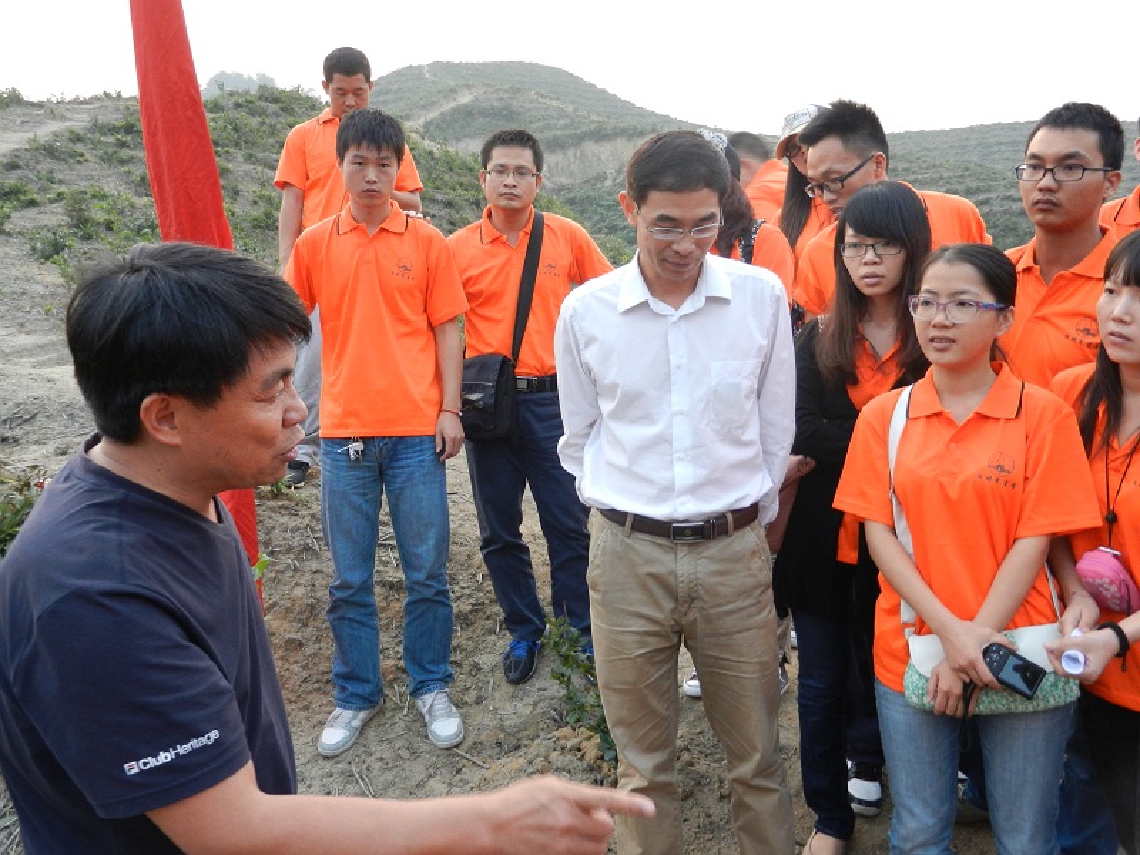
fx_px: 1087
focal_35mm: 33
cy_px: 428
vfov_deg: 42.9
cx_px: 570
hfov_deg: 55.4
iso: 250
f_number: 3.8
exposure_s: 1/50
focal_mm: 5.9
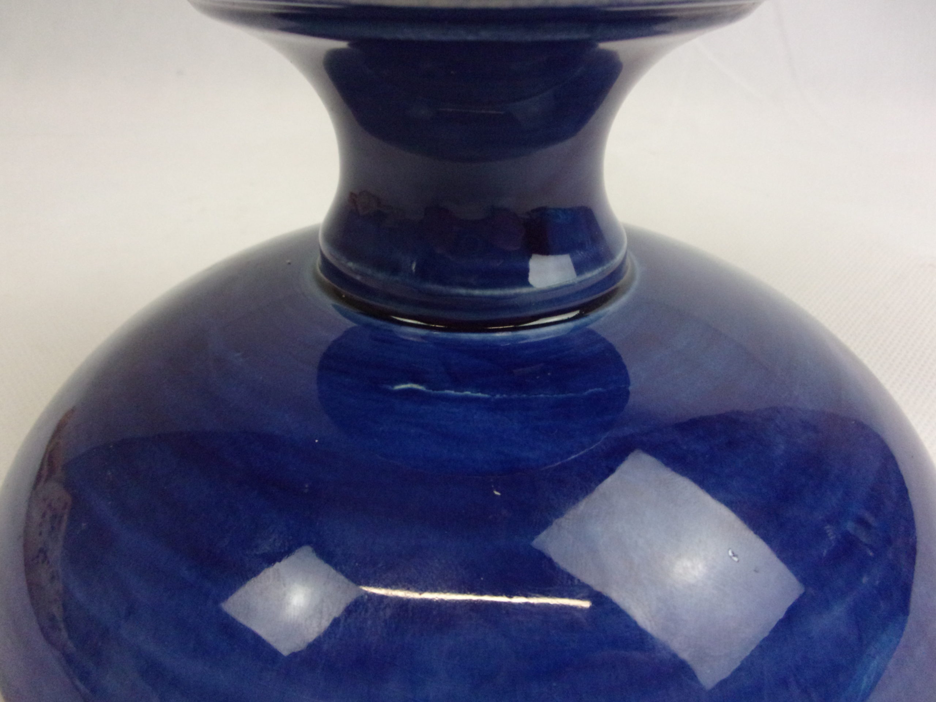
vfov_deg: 49.7
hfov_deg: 63.4
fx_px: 757
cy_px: 351
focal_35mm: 28
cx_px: 468
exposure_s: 1/125
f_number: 3.9
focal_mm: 5.1
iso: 517
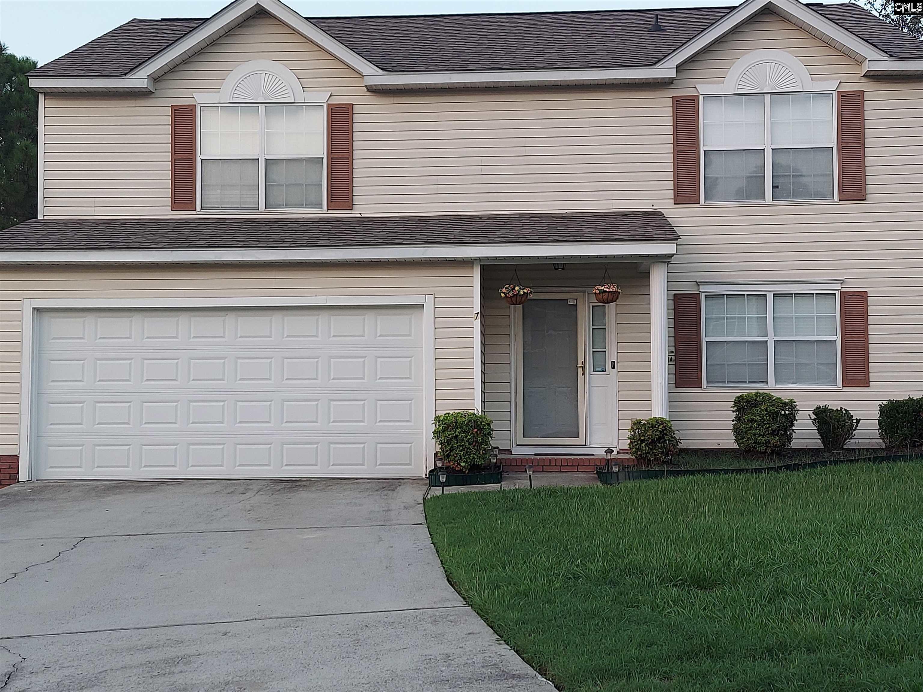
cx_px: 462
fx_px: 640
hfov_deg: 71.6
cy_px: 346
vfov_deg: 56.8
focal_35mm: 24
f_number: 1.8
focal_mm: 5.23
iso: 64
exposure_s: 1/120
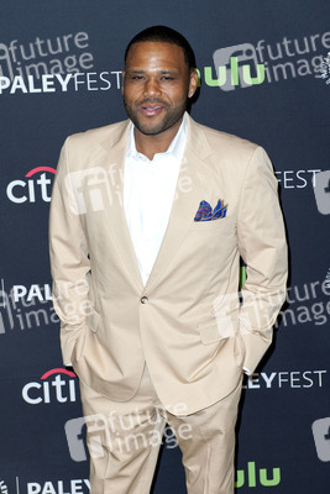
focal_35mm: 70
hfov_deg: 19.5
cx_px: 165
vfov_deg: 28.8
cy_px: 247
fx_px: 962
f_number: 5.6
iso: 640
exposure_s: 1/320
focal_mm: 70
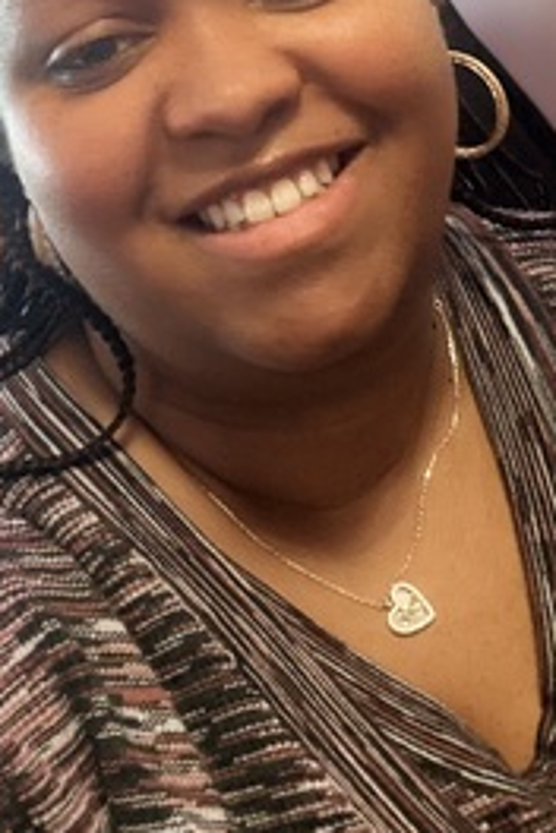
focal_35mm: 59
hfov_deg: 23.0
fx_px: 1367
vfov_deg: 31.9
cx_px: 314
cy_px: 50
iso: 250
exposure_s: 1/40
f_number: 1.9
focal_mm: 2.69
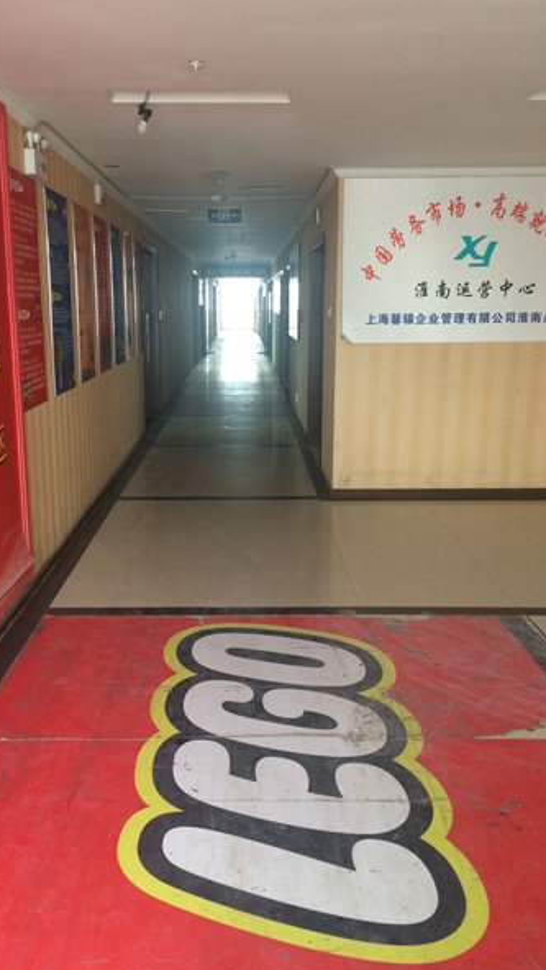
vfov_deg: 61.0
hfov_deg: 36.6
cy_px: 487
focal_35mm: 32
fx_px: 824
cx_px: 239
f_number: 2.2
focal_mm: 4.15
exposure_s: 1/30
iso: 80
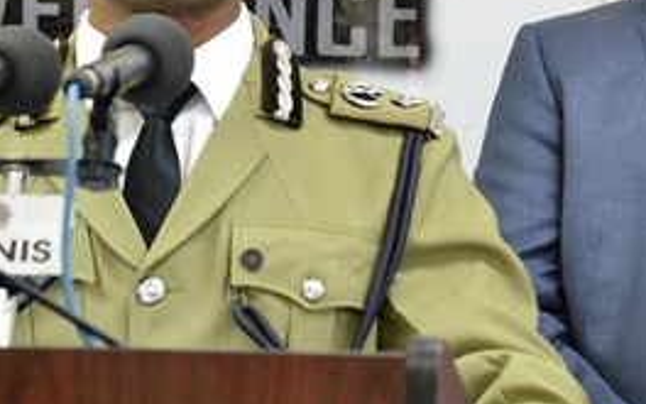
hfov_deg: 8.9
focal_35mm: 235
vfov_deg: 5.6
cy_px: 94
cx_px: 426
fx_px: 4137
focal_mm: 95
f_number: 4.5
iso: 3200
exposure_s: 1/80
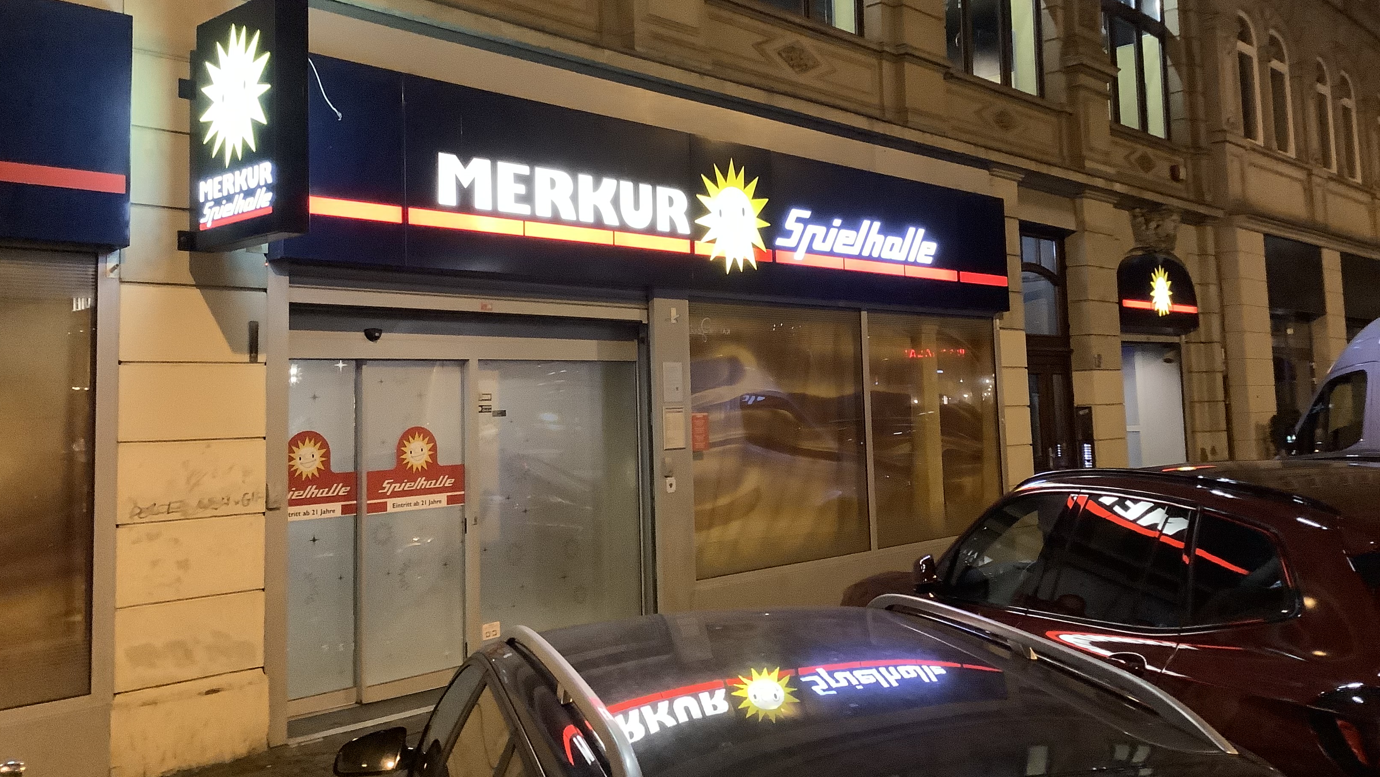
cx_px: 689
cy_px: 290
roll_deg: +2.3
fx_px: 1244
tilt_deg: +4.2
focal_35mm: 34
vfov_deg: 34.5
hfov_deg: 58.0
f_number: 2.4
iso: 800
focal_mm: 3.3
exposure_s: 1/25
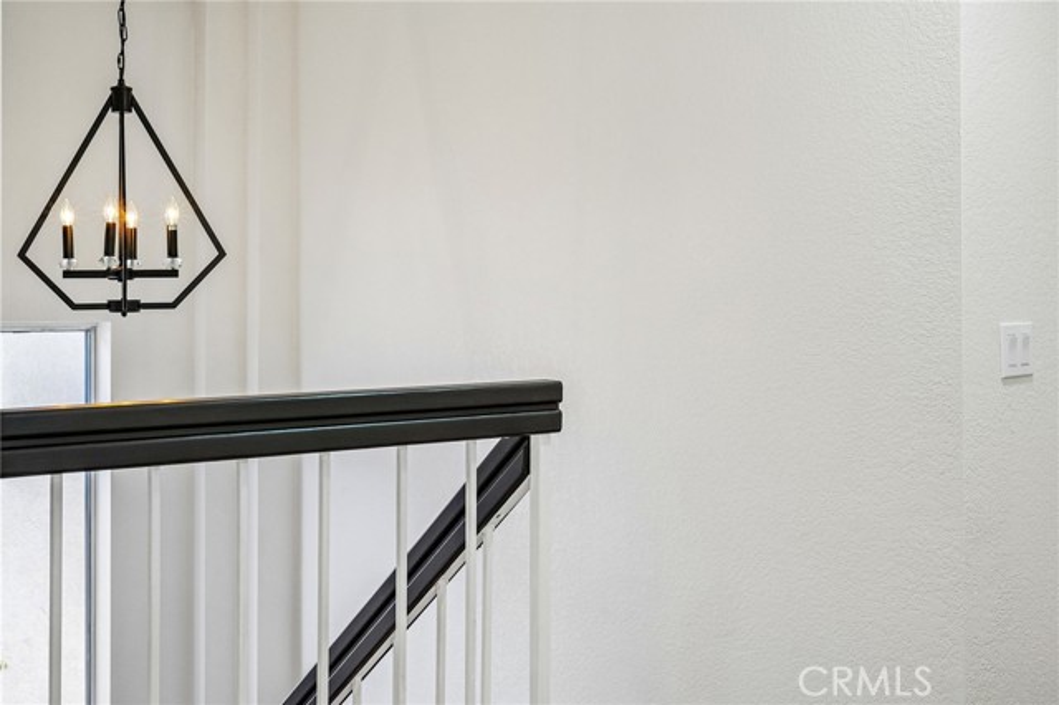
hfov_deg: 39.6
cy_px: 352
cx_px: 530
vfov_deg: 27.0
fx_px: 1470
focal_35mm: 50
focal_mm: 50
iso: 400
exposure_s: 1/50
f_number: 8
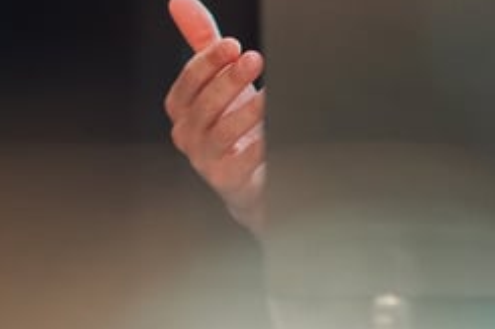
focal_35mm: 417
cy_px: -245
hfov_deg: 4.9
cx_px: 125
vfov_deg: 3.3
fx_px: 5730
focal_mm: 85
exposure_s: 1/320
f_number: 1.4
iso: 800
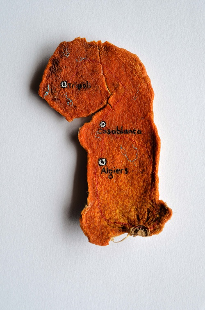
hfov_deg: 31.8
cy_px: 155
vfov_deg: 46.5
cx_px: 102
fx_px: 360
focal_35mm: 42
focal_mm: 28
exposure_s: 1/60
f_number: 8
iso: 320
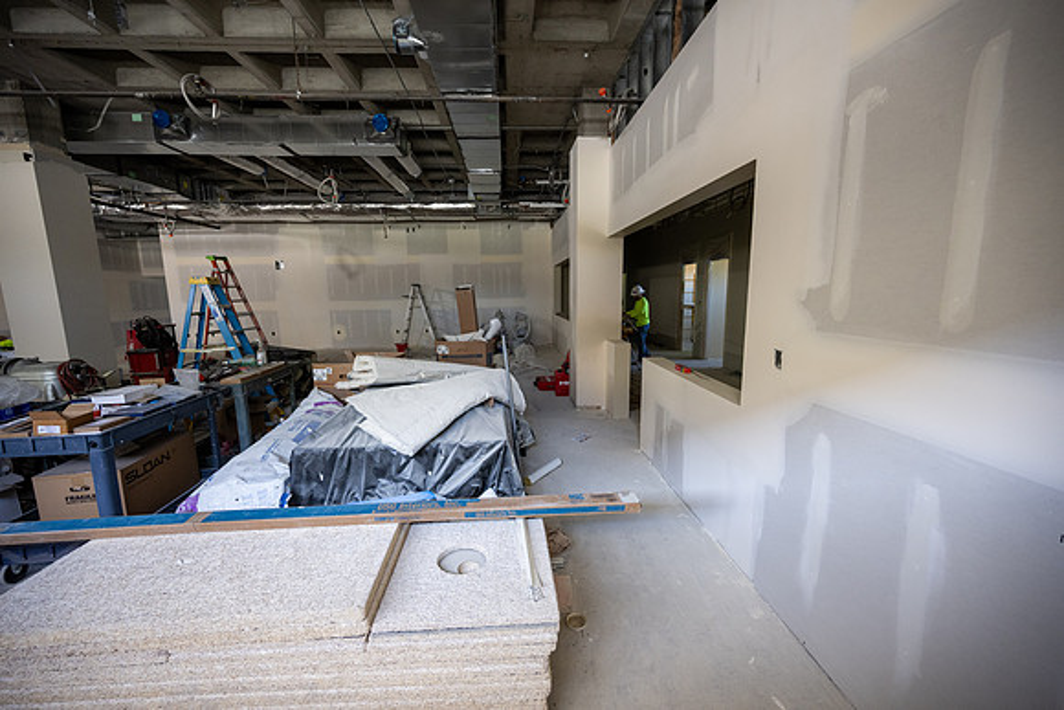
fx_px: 414
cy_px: 355
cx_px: 532
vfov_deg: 81.2
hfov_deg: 104.2
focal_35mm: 14
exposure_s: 1/100
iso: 1600
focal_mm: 14
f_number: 4
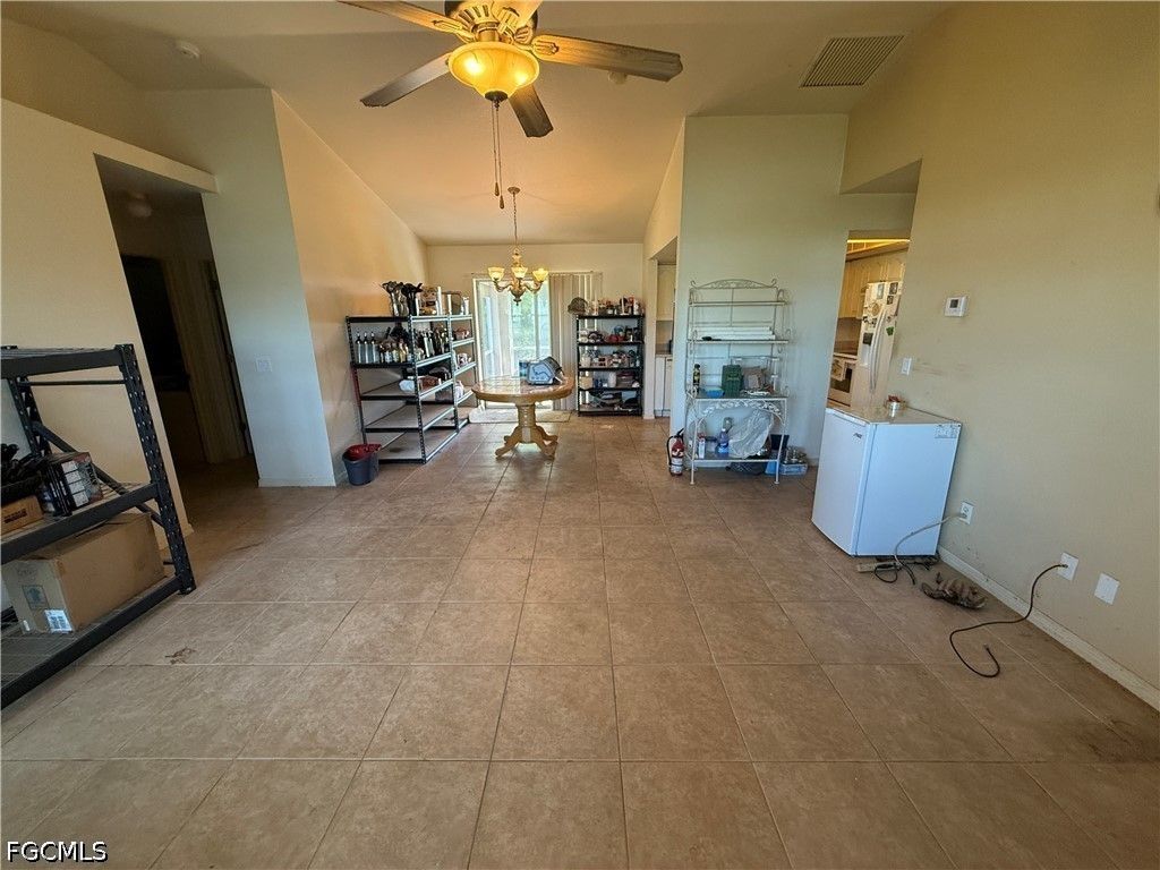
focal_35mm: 14
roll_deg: +0.4
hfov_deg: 102.1
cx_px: 580
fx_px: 469
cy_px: 435
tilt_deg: -15.1
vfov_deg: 85.7
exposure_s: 1/120
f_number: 2.2
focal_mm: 2.22
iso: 400
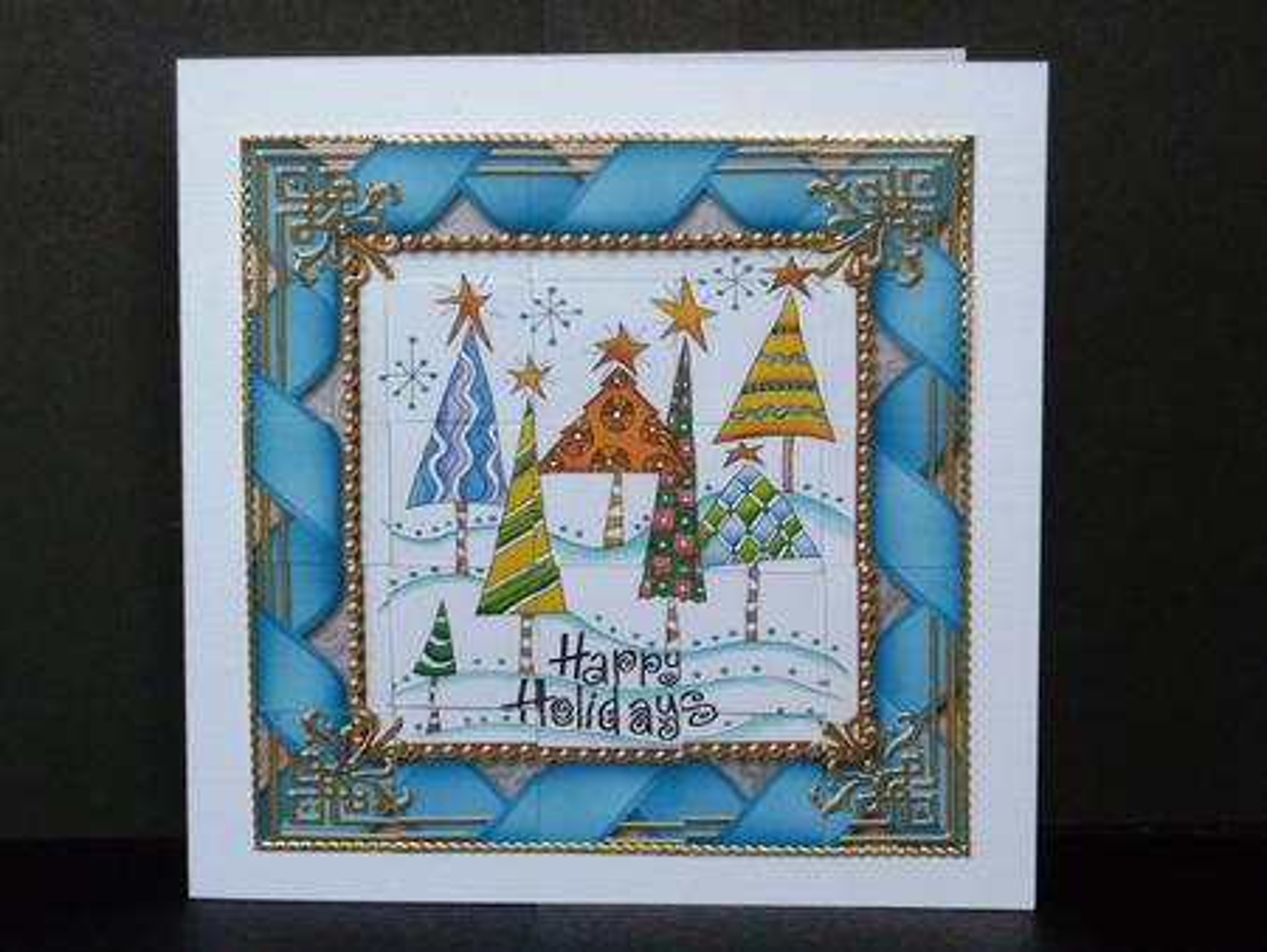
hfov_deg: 17.7
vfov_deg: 13.4
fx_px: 4065
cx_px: 634
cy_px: 476
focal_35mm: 111
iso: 400
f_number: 4.4
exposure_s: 1/40
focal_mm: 18.2
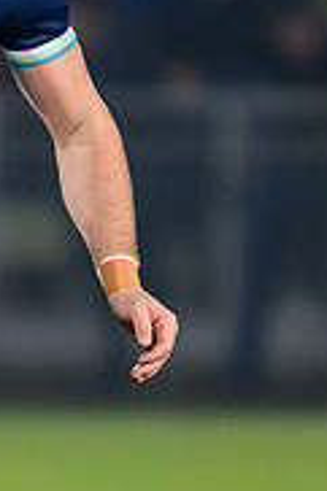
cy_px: 260
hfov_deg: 0.5
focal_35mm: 2599
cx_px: -48
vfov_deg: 0.8
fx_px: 35476
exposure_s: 1/1250
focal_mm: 560
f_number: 4
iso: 8000
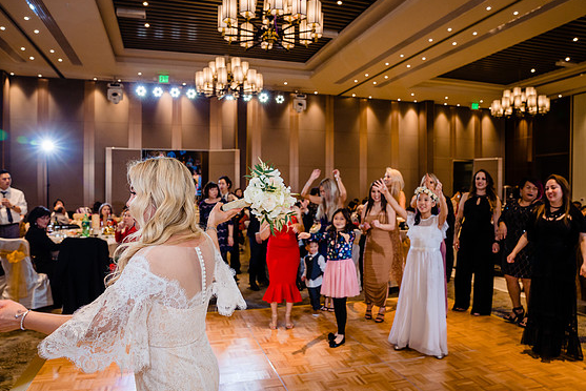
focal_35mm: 25
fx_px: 407
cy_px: 198
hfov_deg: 71.5
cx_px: 289
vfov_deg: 51.3
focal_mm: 24
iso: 1000
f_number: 4
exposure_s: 1/160
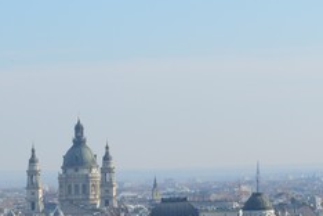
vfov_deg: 6.7
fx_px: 1794
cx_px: -152
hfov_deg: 10.0
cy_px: 381
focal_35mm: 200
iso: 110
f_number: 8
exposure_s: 1/250
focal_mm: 26
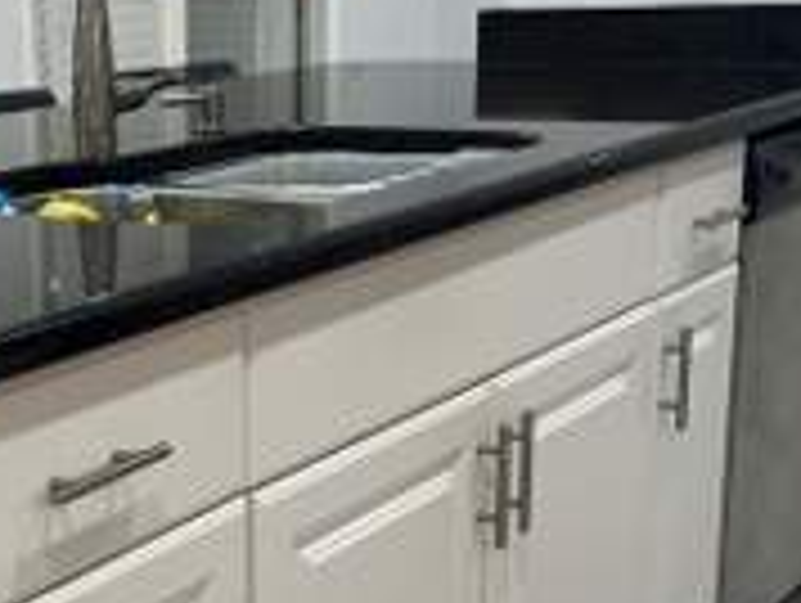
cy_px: 387
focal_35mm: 70
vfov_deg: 21.0
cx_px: 9
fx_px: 1622
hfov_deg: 26.3
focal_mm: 5.1
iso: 125
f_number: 1.6
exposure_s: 1/120
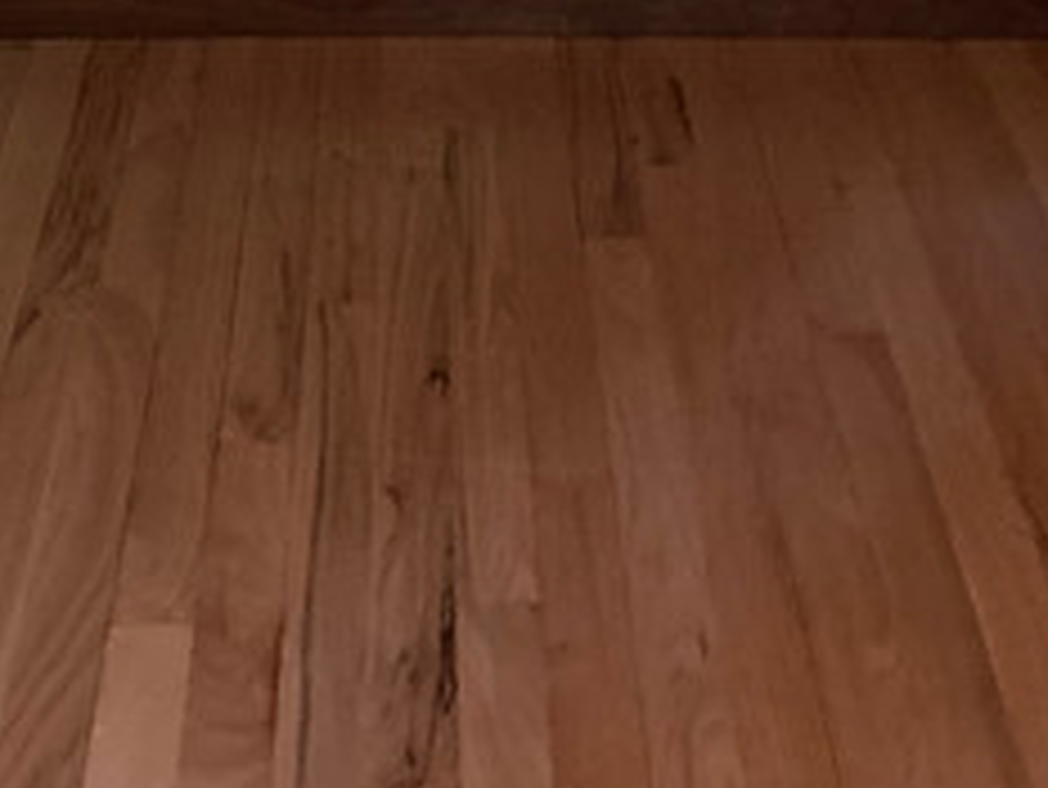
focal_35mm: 77
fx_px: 2332
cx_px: 387
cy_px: -216
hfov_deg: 25.2
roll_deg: +0.4
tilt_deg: -23.0
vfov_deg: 18.0
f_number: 1.8
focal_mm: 3.99
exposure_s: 1/22
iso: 640
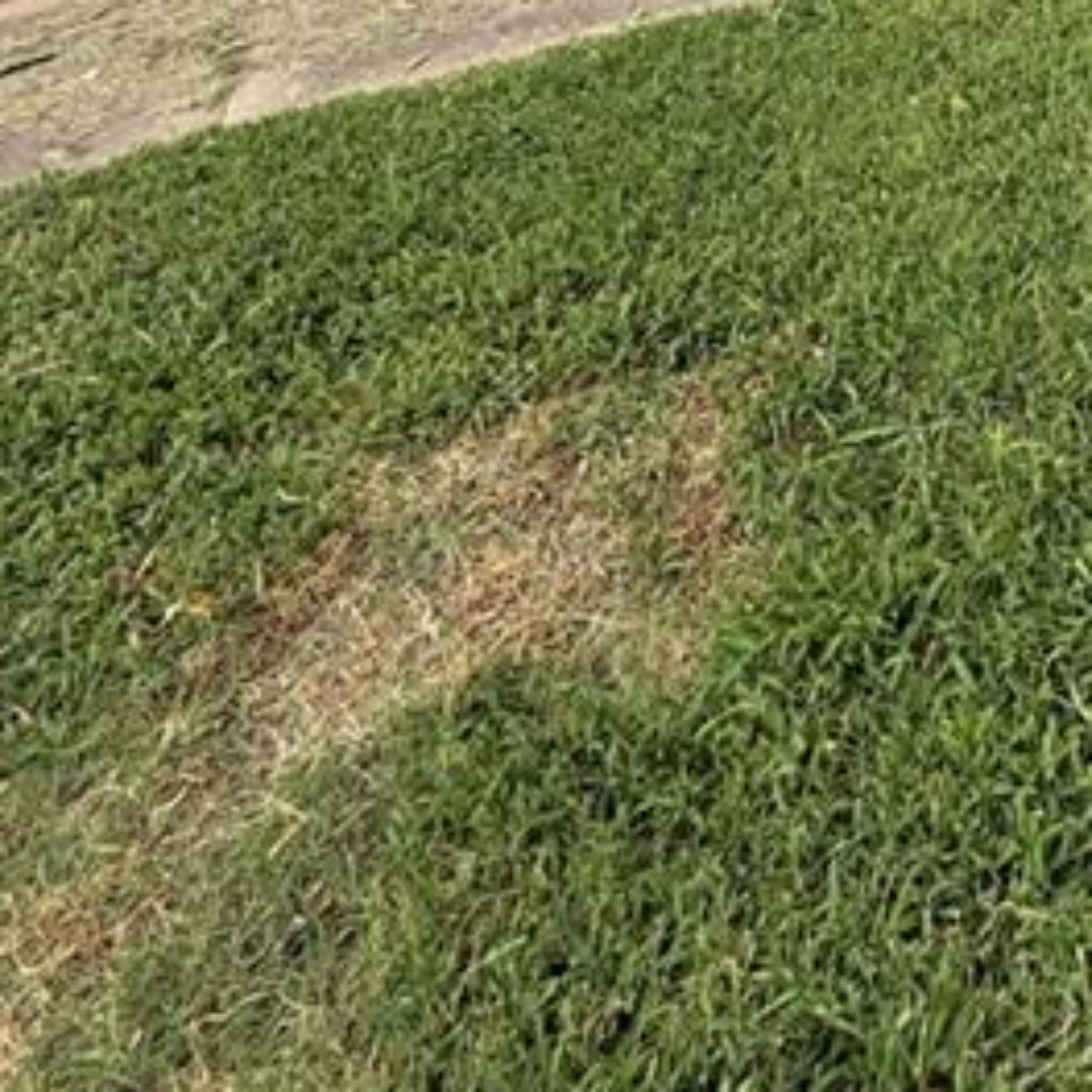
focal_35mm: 36
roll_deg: +2.3
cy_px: -356
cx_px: 1162
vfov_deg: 32.9
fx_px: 1285
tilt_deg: -11.0
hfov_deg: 39.0
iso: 40
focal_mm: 2.22
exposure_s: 1/734
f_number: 2.2
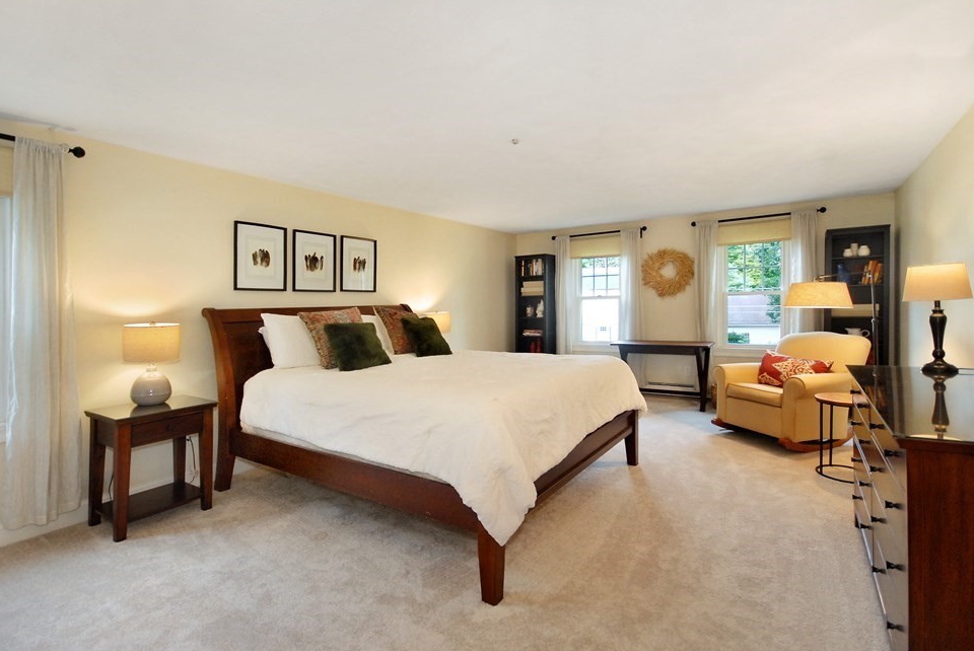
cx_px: 475
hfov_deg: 96.7
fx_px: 433
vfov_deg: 73.8
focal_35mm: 16
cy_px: 340
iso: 500
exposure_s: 1/40
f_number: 4
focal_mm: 10
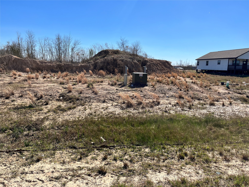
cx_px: 124
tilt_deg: -8.5
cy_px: 94
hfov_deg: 67.3
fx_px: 187
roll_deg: -1.2
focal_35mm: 26
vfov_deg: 53.1
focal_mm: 5.1
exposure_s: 1/4651
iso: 50
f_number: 1.6
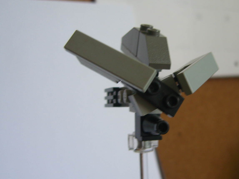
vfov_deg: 27.5
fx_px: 366
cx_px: 157
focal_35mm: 53
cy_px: 98
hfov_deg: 35.9
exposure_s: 1/30
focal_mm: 7.9
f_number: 2.8
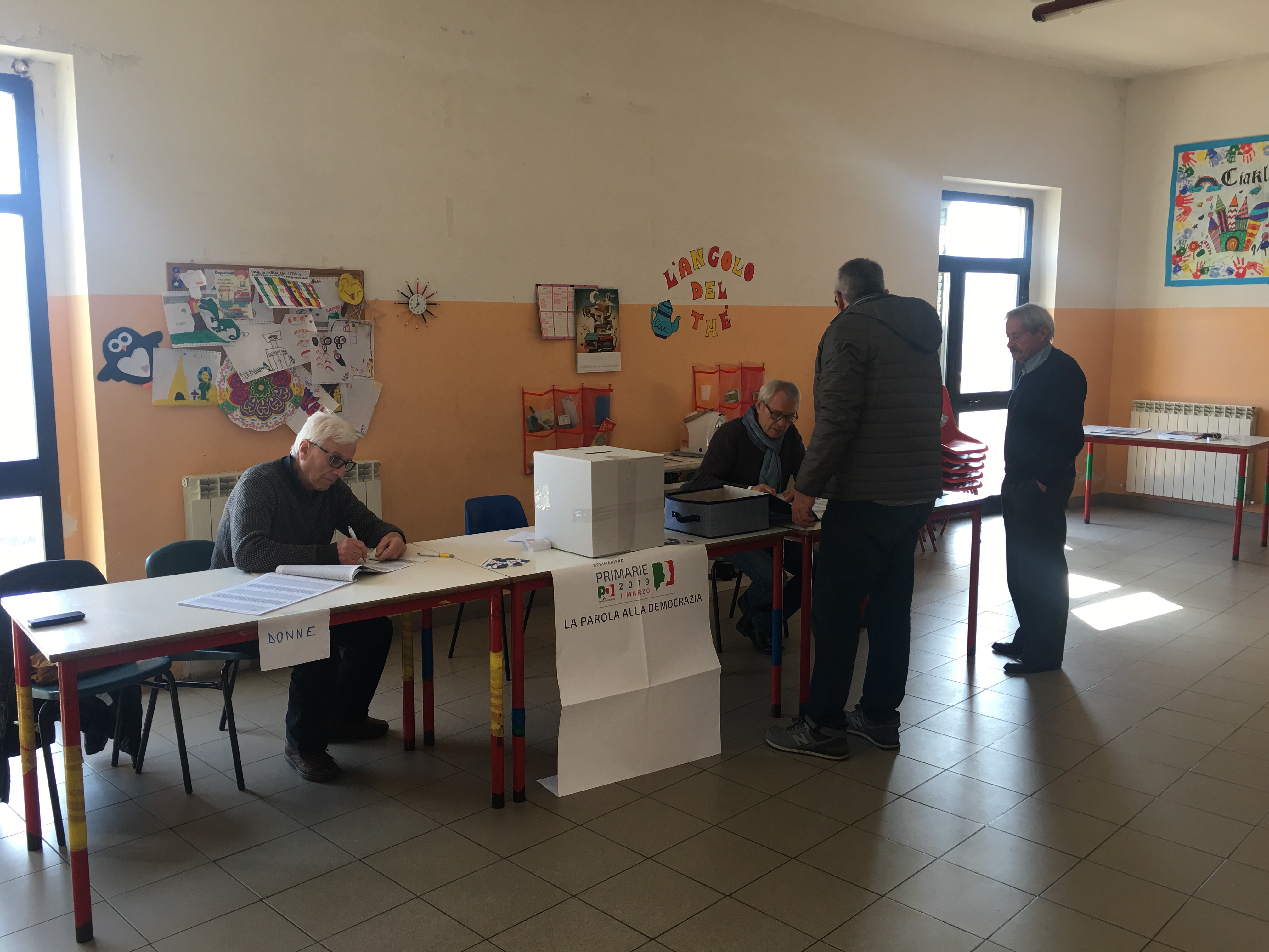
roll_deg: -0.9
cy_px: 476
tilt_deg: -7.8
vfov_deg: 48.2
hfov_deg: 61.7
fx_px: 1063
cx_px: 634
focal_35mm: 29
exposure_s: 1/33
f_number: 2.2
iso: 25
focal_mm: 4.15
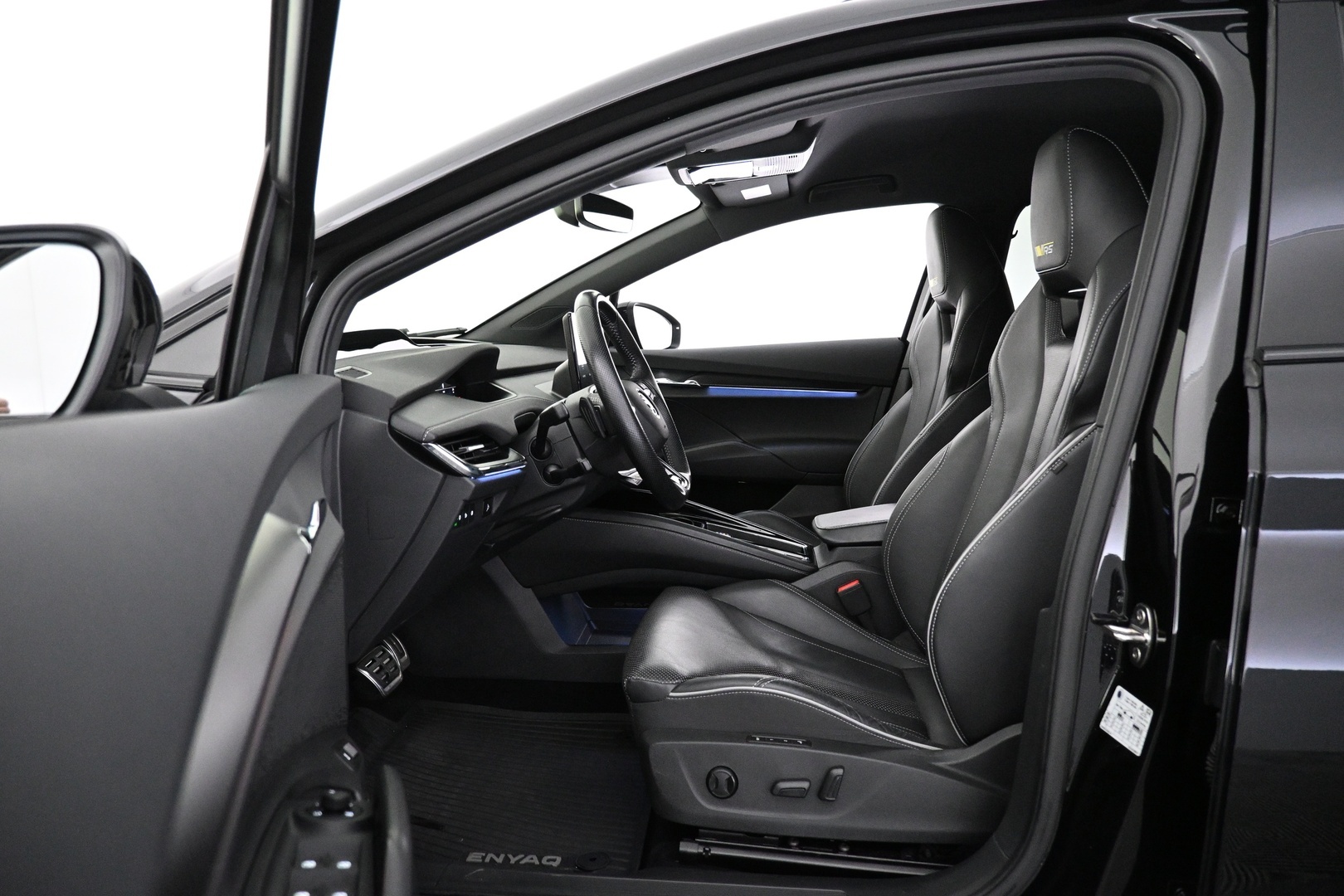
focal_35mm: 24
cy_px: 448
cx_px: 672
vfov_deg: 53.1
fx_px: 896
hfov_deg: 73.7
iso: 4000
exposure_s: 1/60
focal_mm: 16
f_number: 3.5
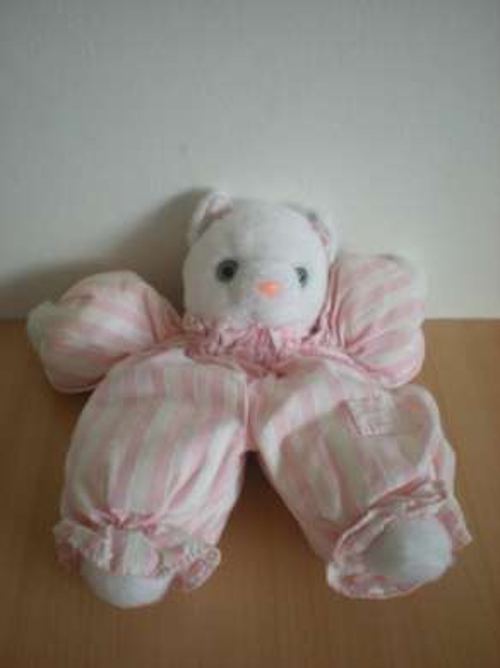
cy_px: 334
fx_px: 733
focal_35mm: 38
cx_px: 250
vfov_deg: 49.0
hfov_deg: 37.7
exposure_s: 1/23.5
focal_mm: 6.3
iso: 200
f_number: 3.1
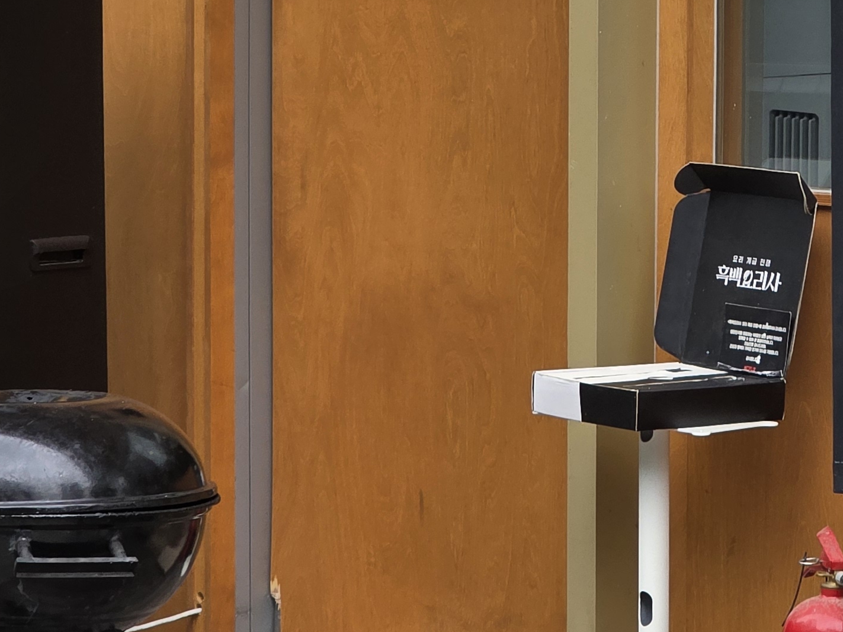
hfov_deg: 10.2
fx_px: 4724
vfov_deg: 7.6
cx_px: 598
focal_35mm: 194
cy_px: -2
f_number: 2.4
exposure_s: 1/338
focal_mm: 7.9
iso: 50
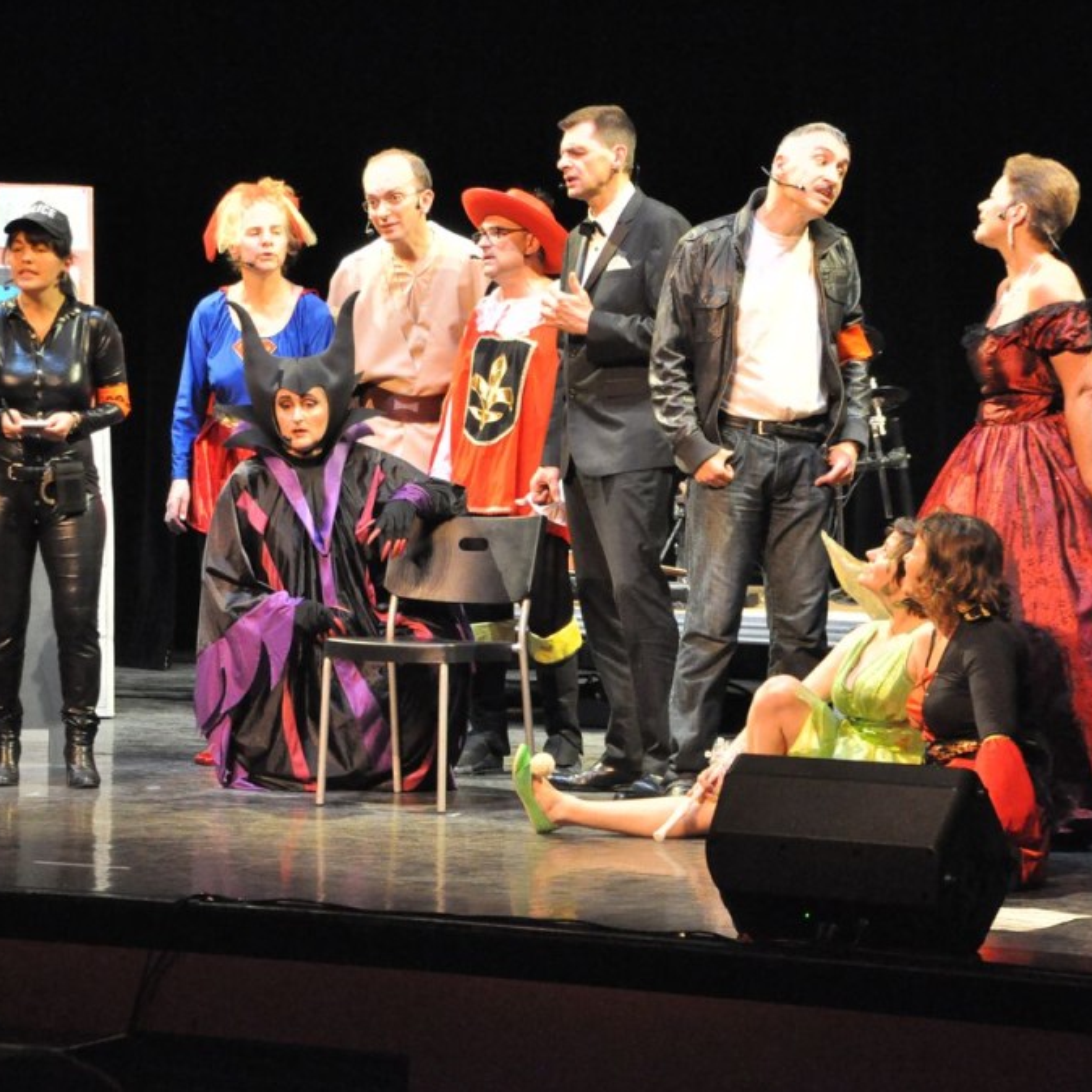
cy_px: 544
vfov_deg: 10.0
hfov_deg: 10.0
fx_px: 6210
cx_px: 381
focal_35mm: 174
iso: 3200
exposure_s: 1/40
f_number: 5.6
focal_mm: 90
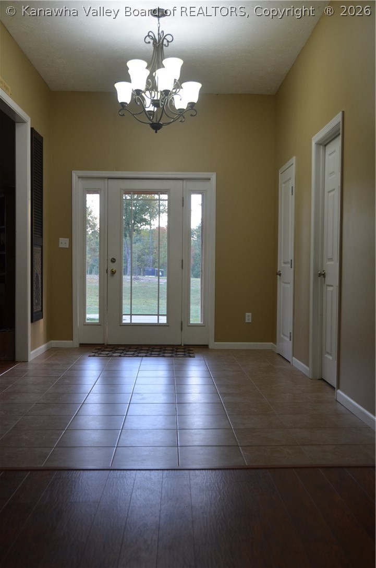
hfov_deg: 36.7
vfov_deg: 53.2
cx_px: 188
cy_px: 284
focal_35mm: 36
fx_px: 567
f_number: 4.5
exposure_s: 1/80
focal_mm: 24
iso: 400
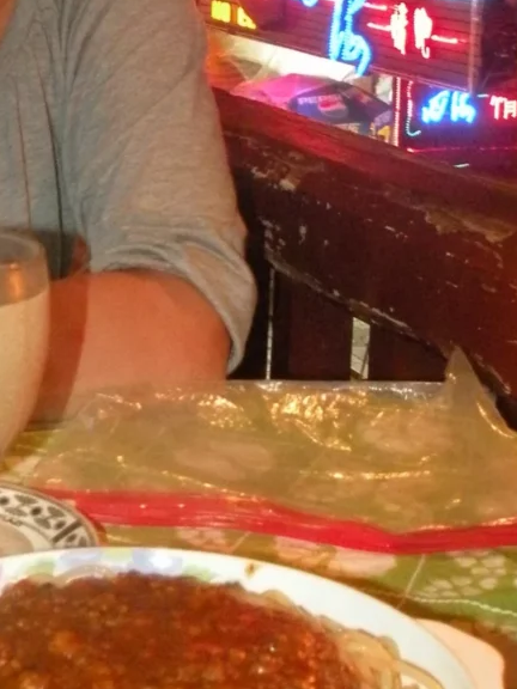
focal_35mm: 72
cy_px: 44
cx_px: 77
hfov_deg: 20.1
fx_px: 1434
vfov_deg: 26.0
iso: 400
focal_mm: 4.7
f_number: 2.8
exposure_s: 1/13
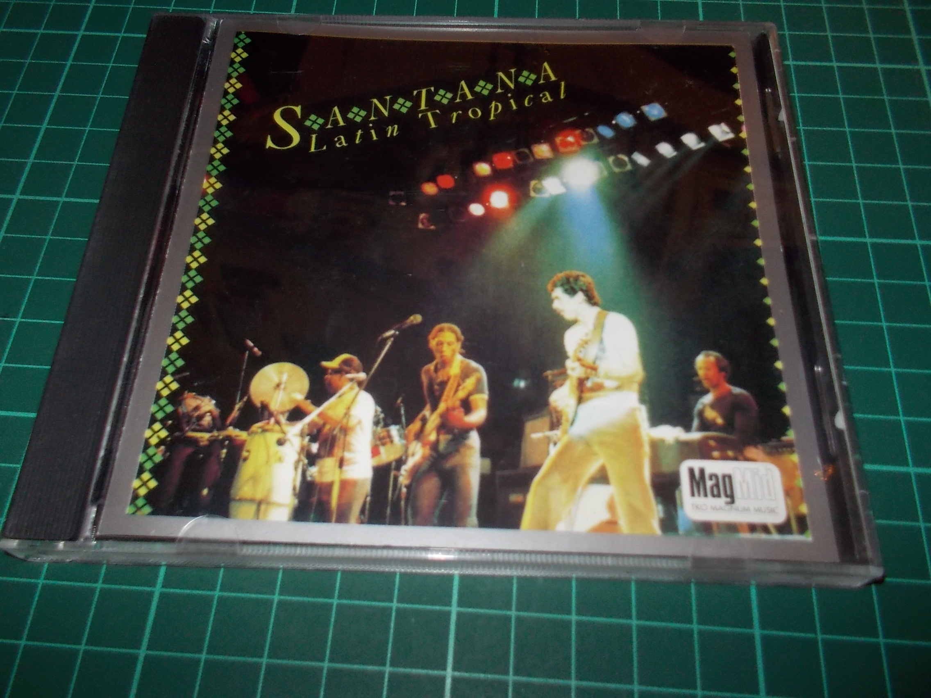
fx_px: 780
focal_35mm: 29
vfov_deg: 48.2
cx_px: 466
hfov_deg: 61.7
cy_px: 349
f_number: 3.3
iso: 200
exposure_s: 1/30
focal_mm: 4.1
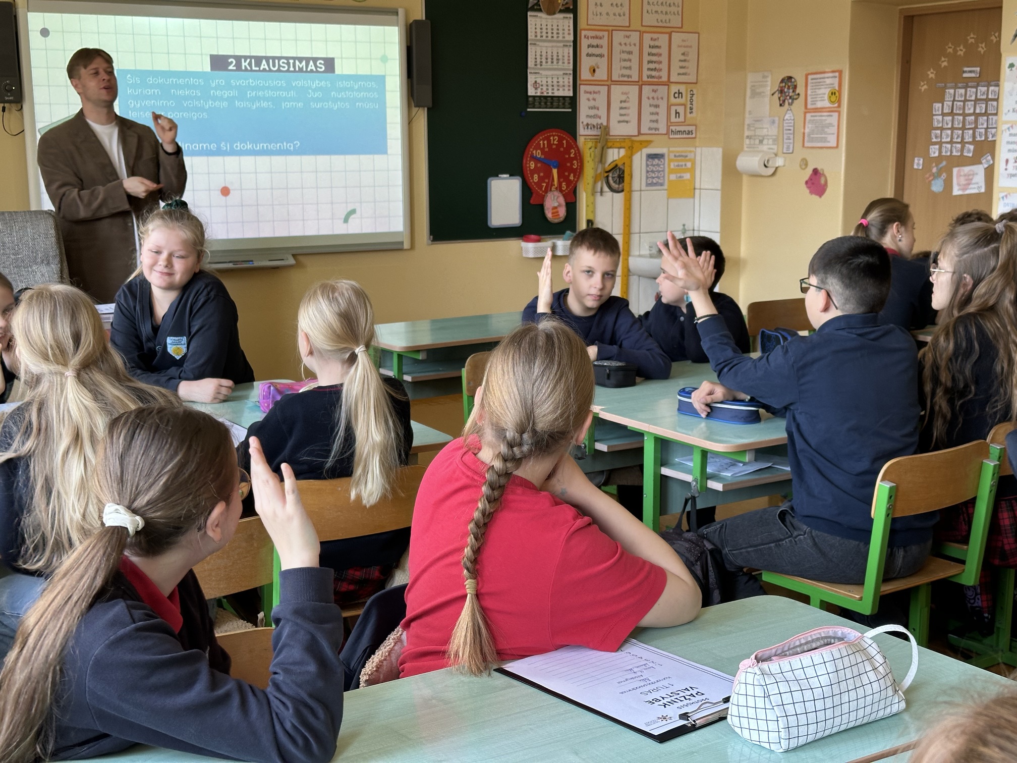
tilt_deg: -10.6
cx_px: 508
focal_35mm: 48
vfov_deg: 30.3
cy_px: 382
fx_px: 1410
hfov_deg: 39.7
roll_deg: +0.2
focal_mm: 6.86
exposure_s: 1/60
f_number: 1.78
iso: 50
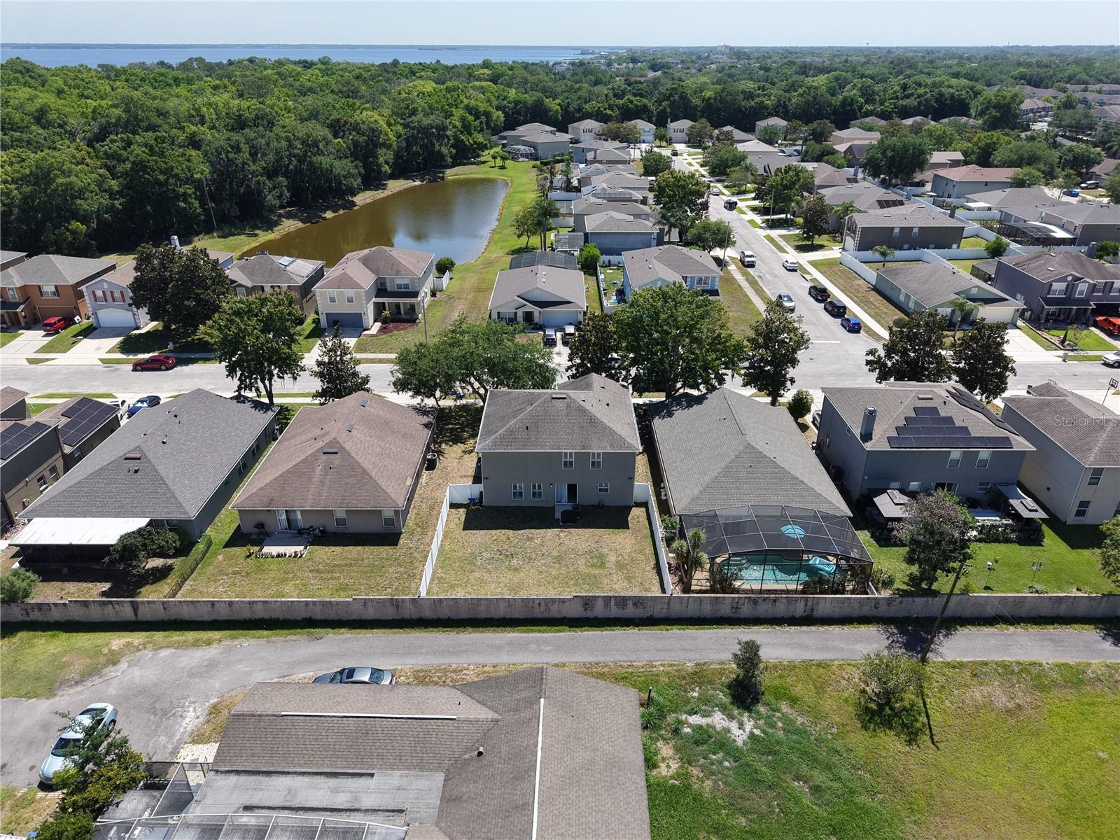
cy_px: 420
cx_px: 560
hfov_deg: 71.6
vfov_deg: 56.8
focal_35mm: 24
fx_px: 777
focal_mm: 8.67
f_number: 1.8
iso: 180
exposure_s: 1/3200
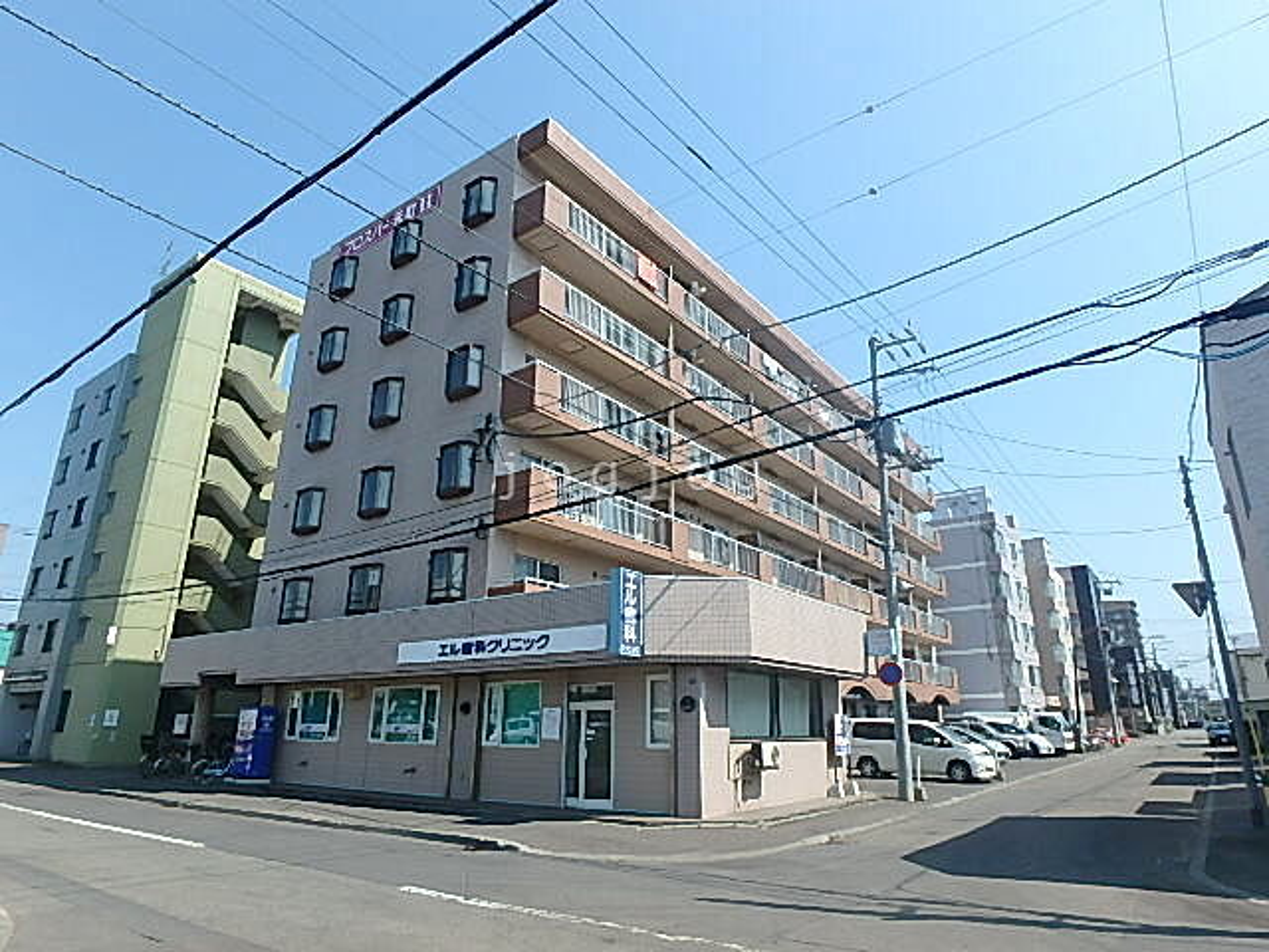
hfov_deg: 79.0
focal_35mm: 21
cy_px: 476
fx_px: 770
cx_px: 634
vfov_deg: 63.4
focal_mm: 3.7
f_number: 6
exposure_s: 1/400
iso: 125
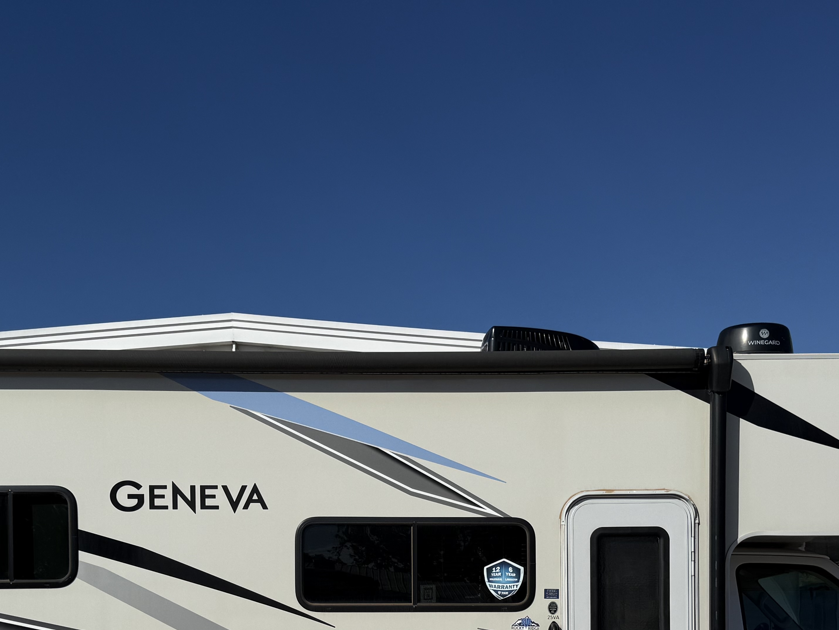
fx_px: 1163
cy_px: 628
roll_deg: +0.0
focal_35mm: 48
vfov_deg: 28.4
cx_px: 434
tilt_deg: +0.0
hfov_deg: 39.7
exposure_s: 1/14286
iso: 80
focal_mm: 6.76
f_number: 1.78
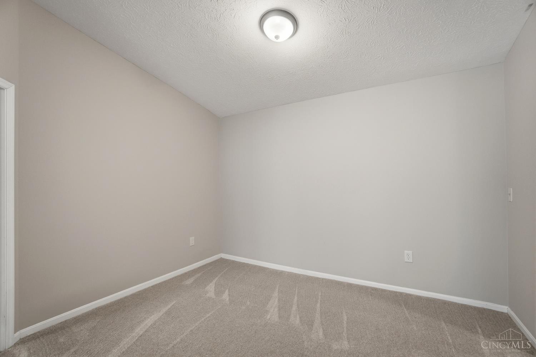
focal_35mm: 15
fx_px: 223
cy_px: 178
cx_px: 268
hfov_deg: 100.4
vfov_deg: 77.3
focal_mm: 10
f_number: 4
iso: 250
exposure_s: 1/30
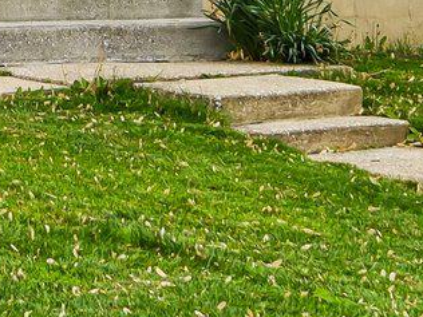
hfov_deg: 10.0
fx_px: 2358
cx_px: -170
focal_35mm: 193
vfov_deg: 7.1
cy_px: -502
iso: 400
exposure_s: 1/160
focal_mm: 31
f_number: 8
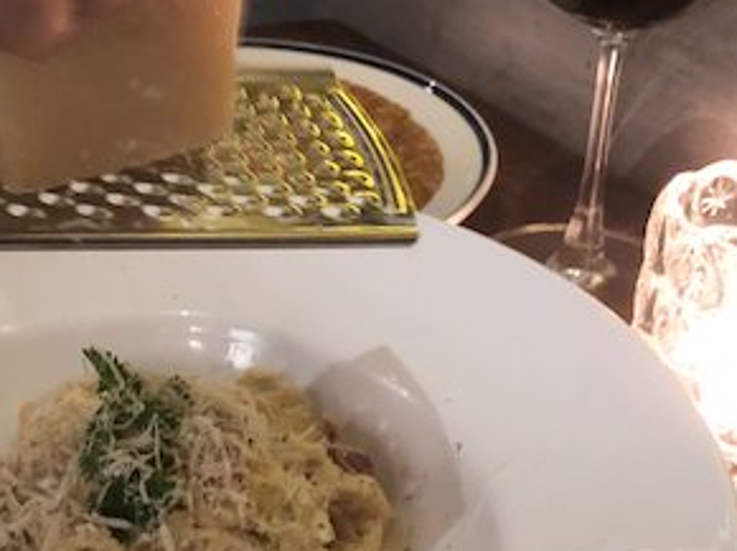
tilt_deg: -33.5
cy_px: 322
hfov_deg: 32.9
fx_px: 1234
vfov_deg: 25.2
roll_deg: -0.8
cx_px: 231
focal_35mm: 58
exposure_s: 1/4
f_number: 1.8
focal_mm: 3.99
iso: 100
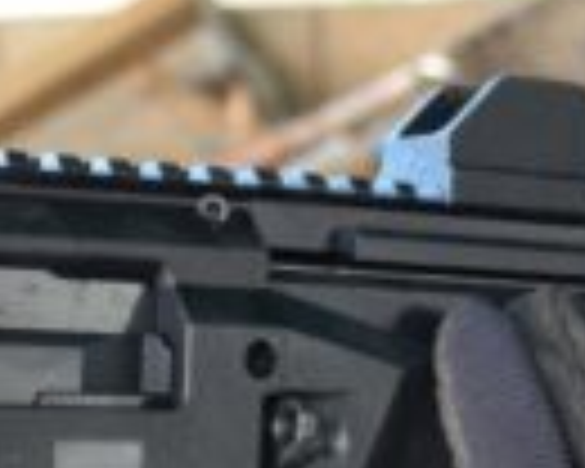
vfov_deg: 11.2
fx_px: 2337
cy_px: 592
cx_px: 32
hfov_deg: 14.1
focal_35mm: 135
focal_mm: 30
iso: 800
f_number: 5.6
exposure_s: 1/60
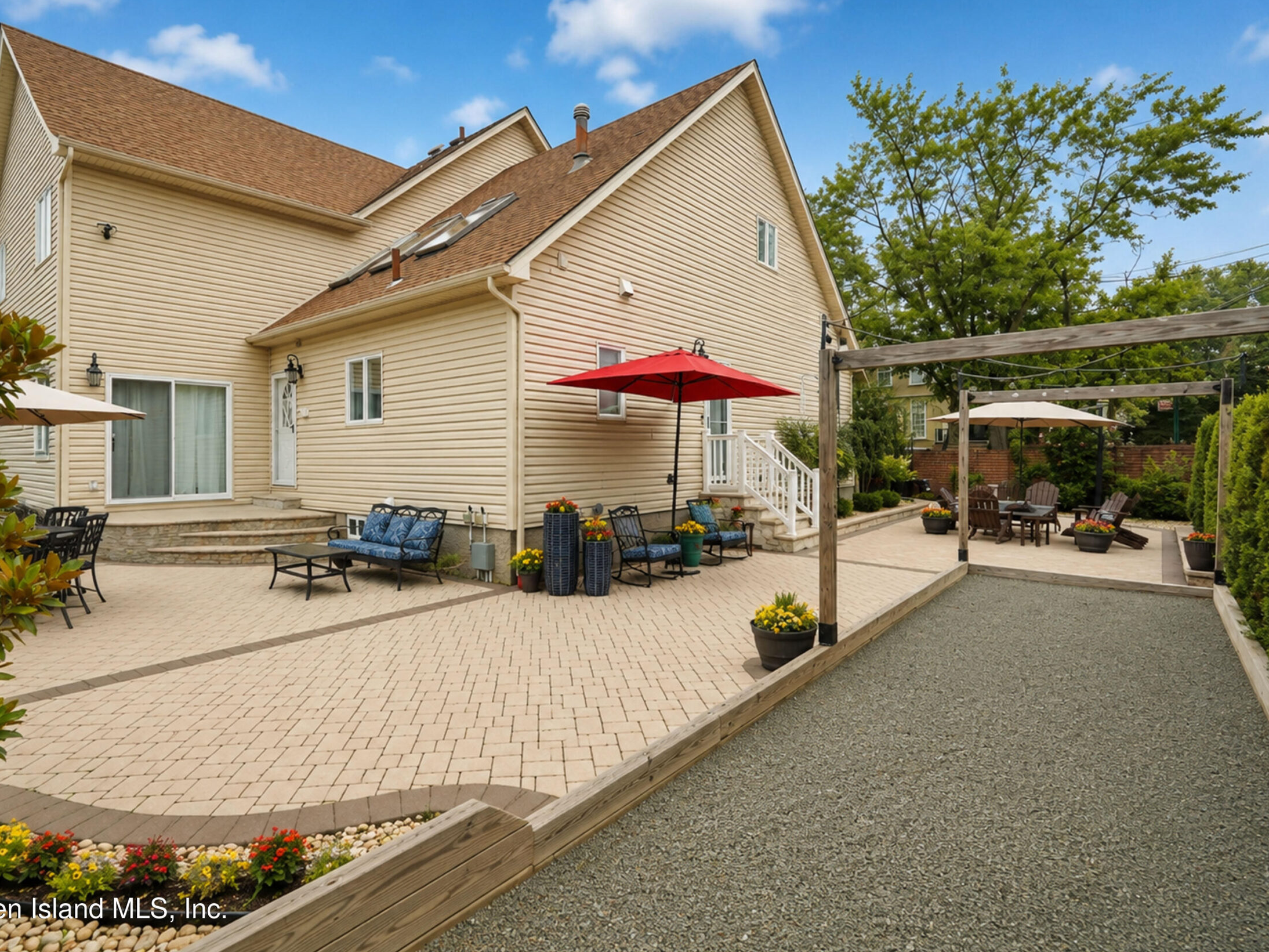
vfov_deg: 71.6
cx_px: 593
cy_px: 459
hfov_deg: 87.6
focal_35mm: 18
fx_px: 660
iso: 100
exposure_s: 1/250
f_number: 5
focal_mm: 16
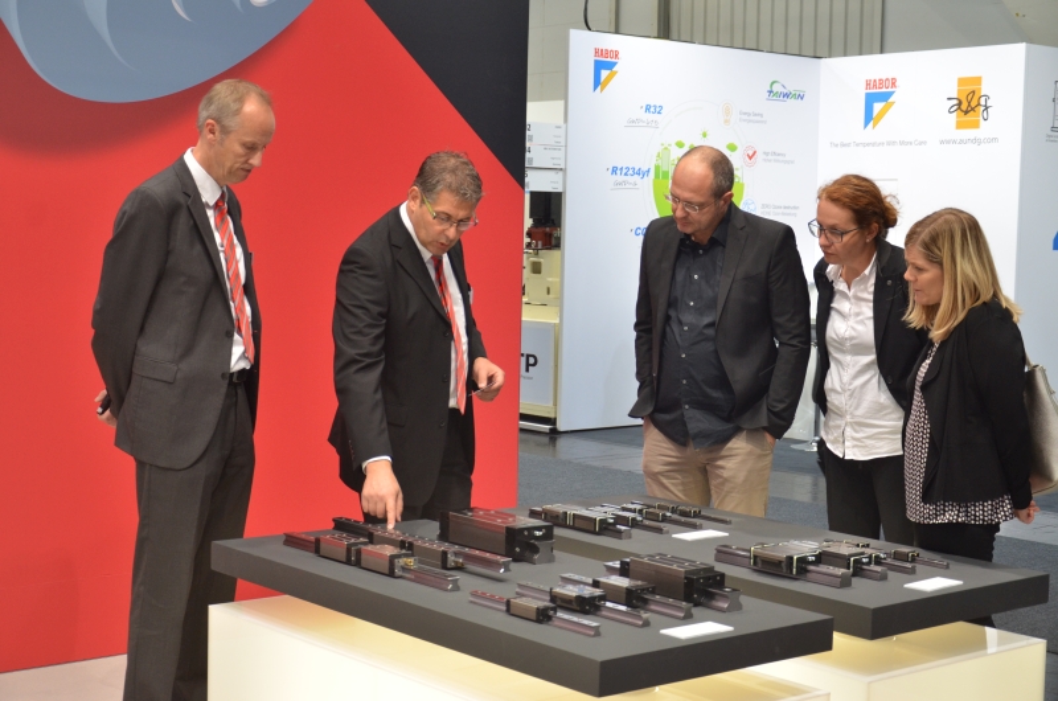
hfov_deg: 35.1
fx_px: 1672
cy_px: 350
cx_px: 529
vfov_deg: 23.7
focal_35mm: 57
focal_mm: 38
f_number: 5
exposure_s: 1/100
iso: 800
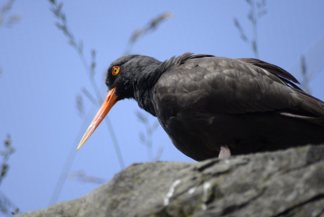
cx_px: 156
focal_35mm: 321
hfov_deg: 6.4
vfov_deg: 4.3
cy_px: 104
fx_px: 2890
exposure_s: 1/640
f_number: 5.6
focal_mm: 300
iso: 200
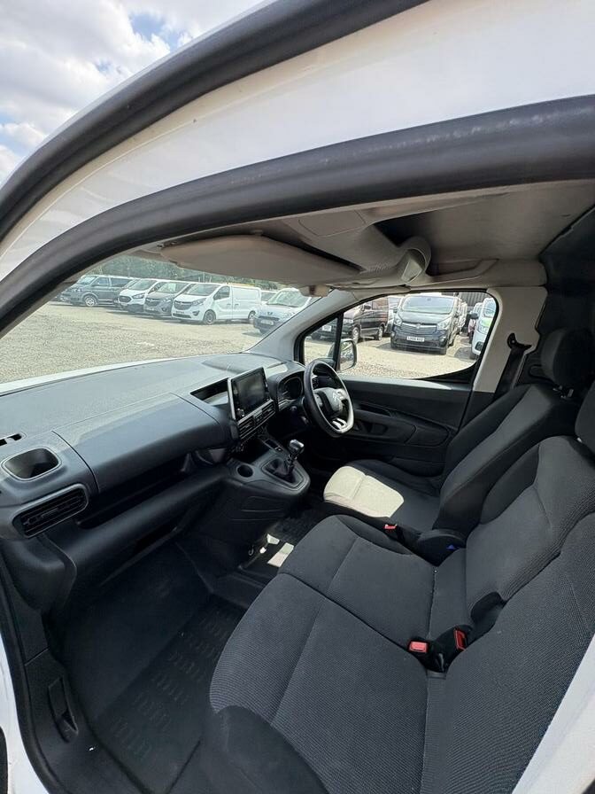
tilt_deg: -26.2
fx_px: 321
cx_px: 298
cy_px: 397
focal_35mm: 14
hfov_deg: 85.7
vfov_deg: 102.1
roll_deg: -9.1
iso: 50
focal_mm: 2.22
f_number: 2.2
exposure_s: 1/440
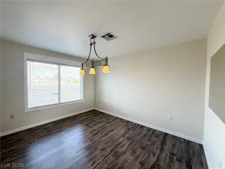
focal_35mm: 14
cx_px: 112
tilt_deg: -1.6
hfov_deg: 102.1
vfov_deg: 85.7
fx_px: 91
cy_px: 84
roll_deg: -0.9
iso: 64
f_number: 2.2
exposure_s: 1/120
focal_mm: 2.22
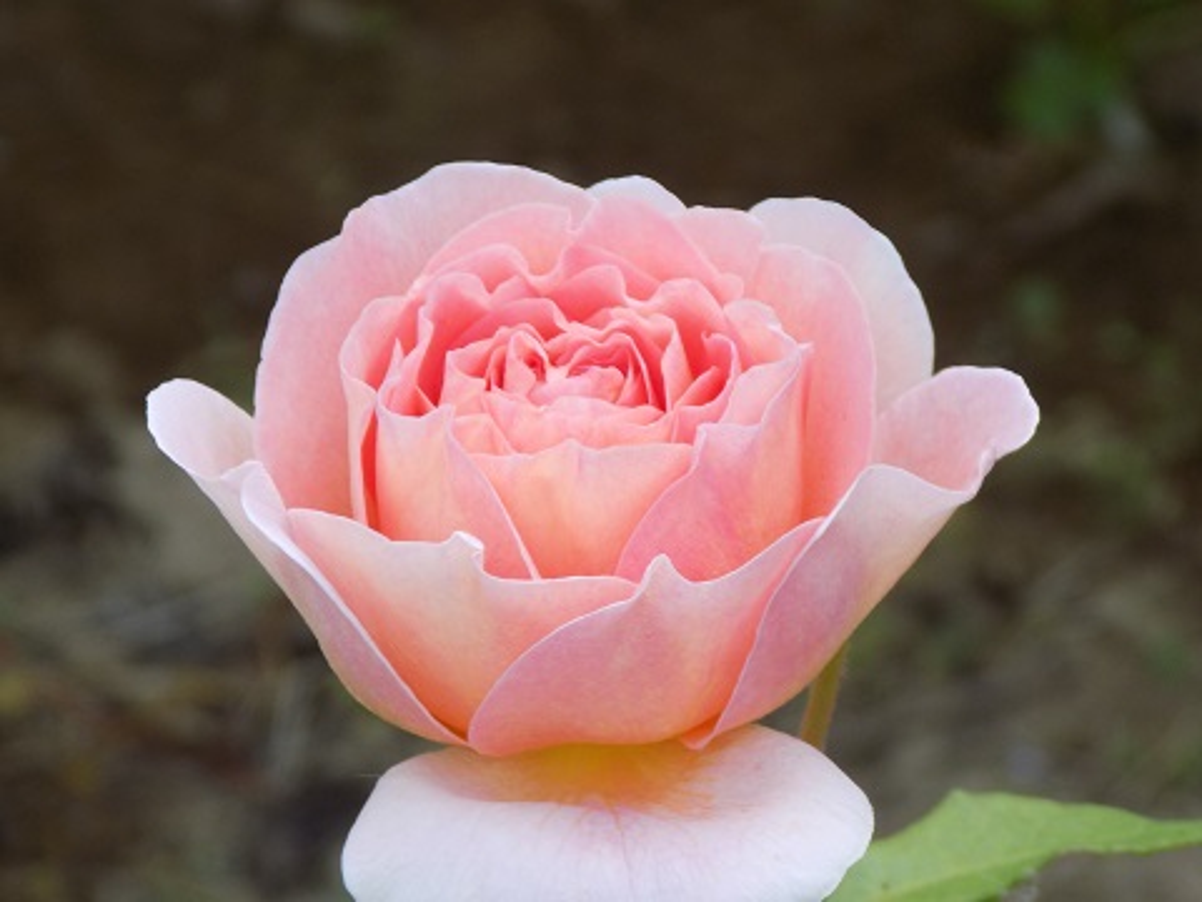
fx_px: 9723
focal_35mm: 280
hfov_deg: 7.1
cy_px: 451
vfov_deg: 5.3
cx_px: 601
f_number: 5.8
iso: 80
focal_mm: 49.7
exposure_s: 1/60
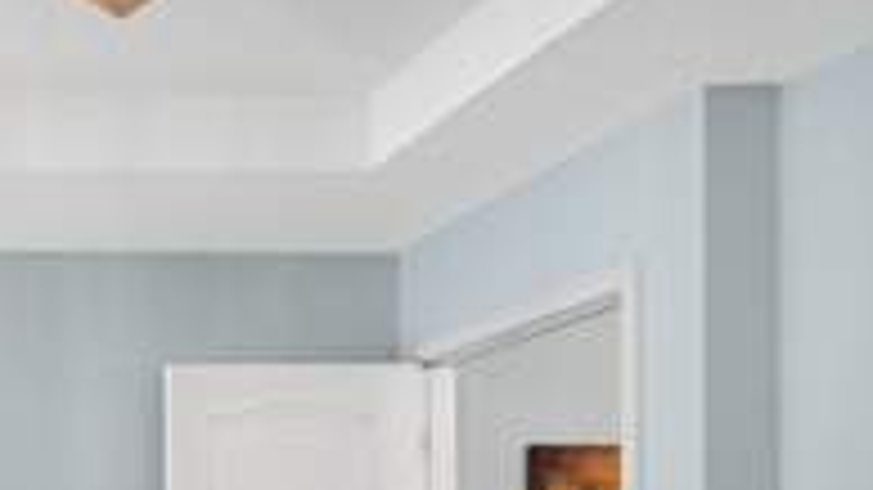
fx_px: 1018
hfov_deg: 35.7
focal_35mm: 44
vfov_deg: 24.0
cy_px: 627
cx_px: -189
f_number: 8
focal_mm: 17
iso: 100
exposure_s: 5
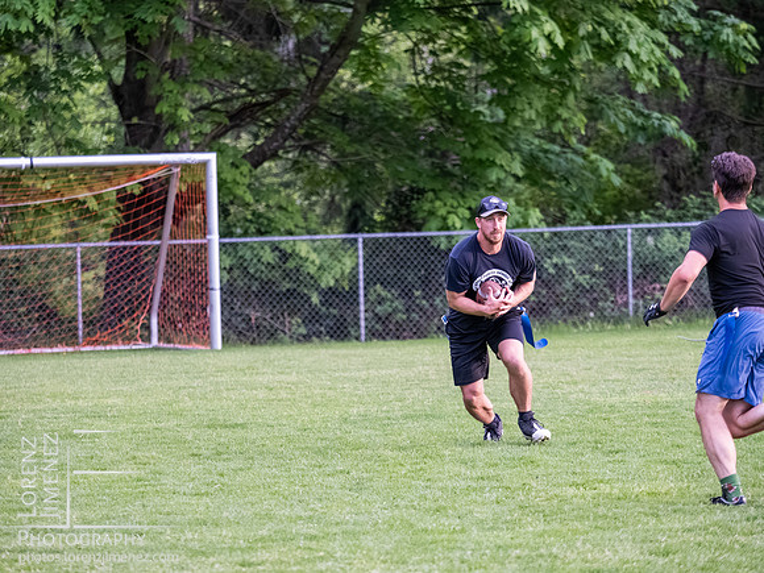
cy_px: 286
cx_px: 382
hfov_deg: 9.0
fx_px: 4856
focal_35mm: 220
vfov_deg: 6.8
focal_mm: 110
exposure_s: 1/1250
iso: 4000
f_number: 2.8
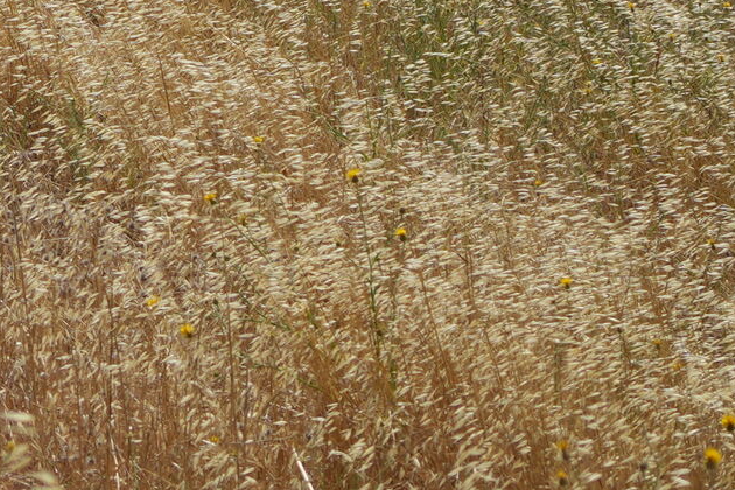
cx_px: -584
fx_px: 7002
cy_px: -340
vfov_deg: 4.0
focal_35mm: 343
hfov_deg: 5.9
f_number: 5
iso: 100
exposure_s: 1/1250
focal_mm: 50
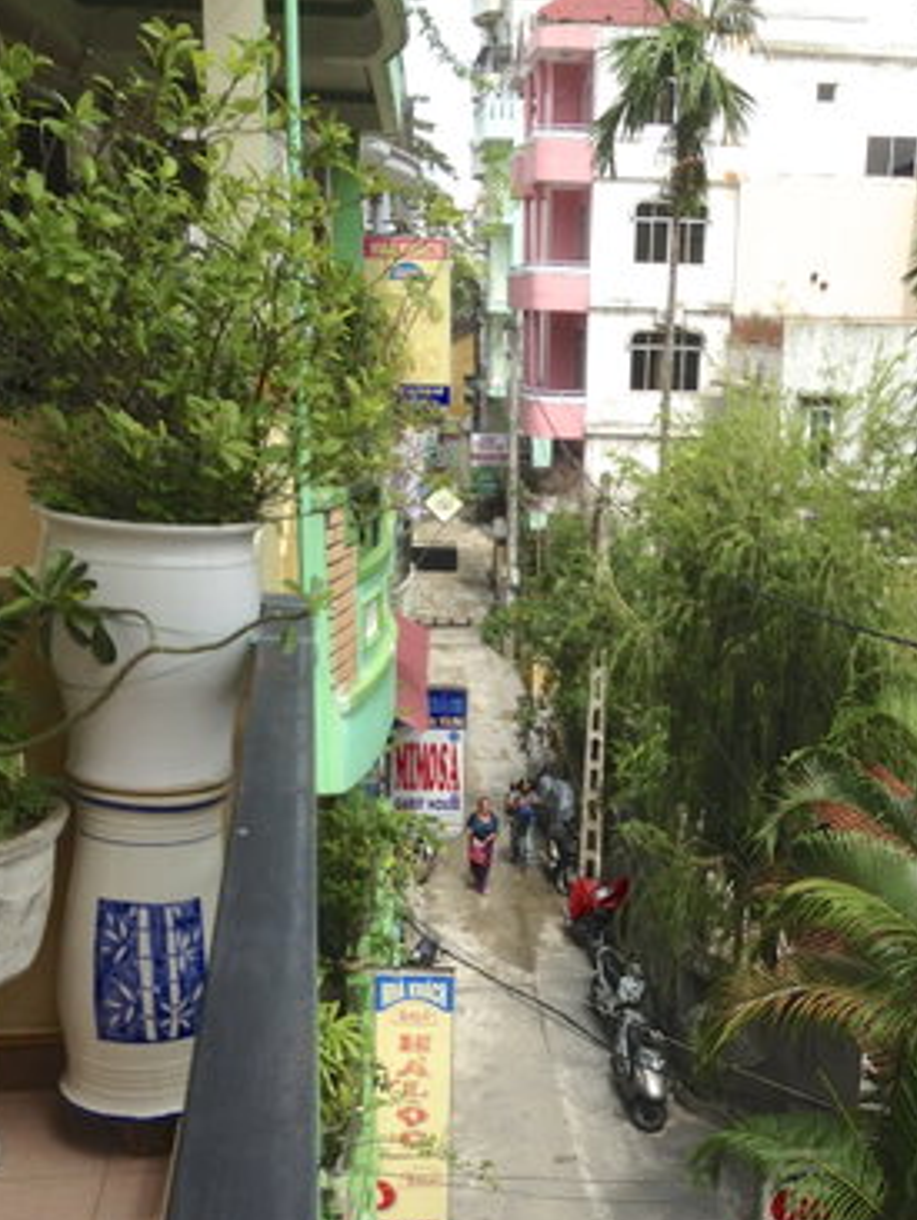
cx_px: 590
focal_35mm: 48
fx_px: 1693
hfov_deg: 30.1
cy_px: 822
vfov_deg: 39.1
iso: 50
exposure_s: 1/985
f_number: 2.4
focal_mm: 4.13
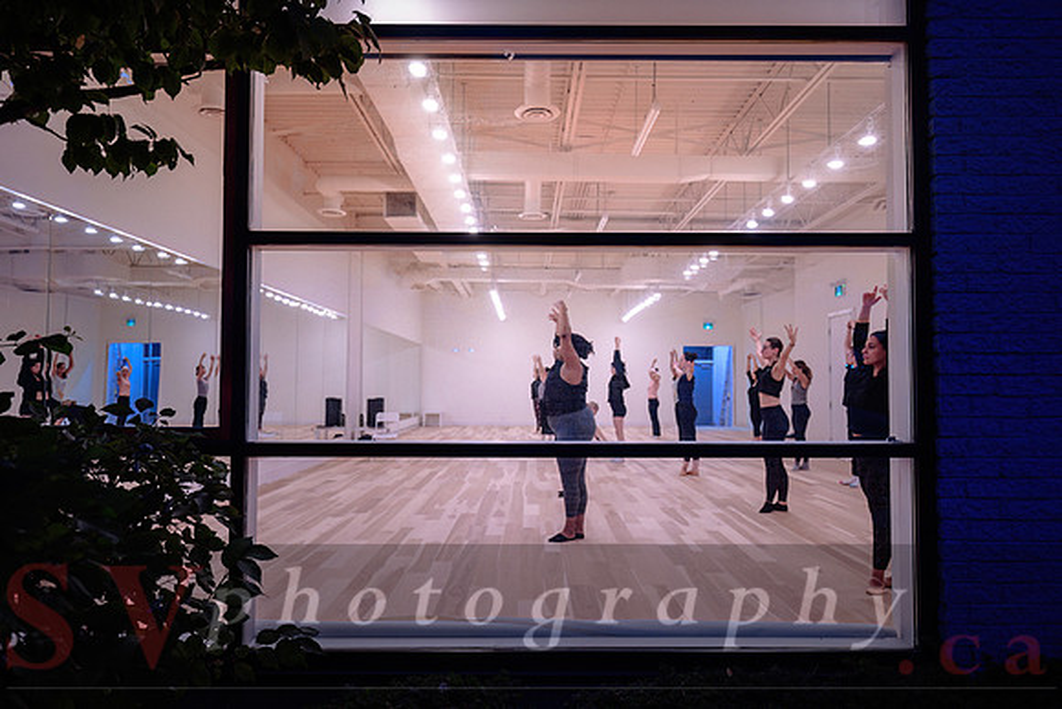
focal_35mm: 25
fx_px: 727
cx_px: 539
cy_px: 354
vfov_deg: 52.0
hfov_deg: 72.3
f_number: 2.8
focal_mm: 24
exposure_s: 1/100
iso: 1250
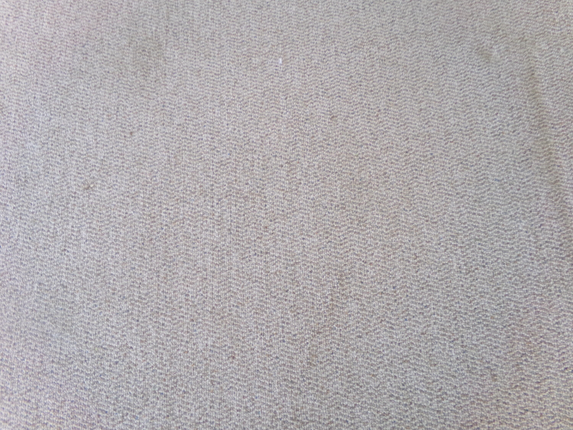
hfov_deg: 71.6
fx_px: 397
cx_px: 286
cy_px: 215
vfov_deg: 56.8
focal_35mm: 24
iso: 200
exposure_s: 1/34
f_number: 3.7
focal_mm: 4.3
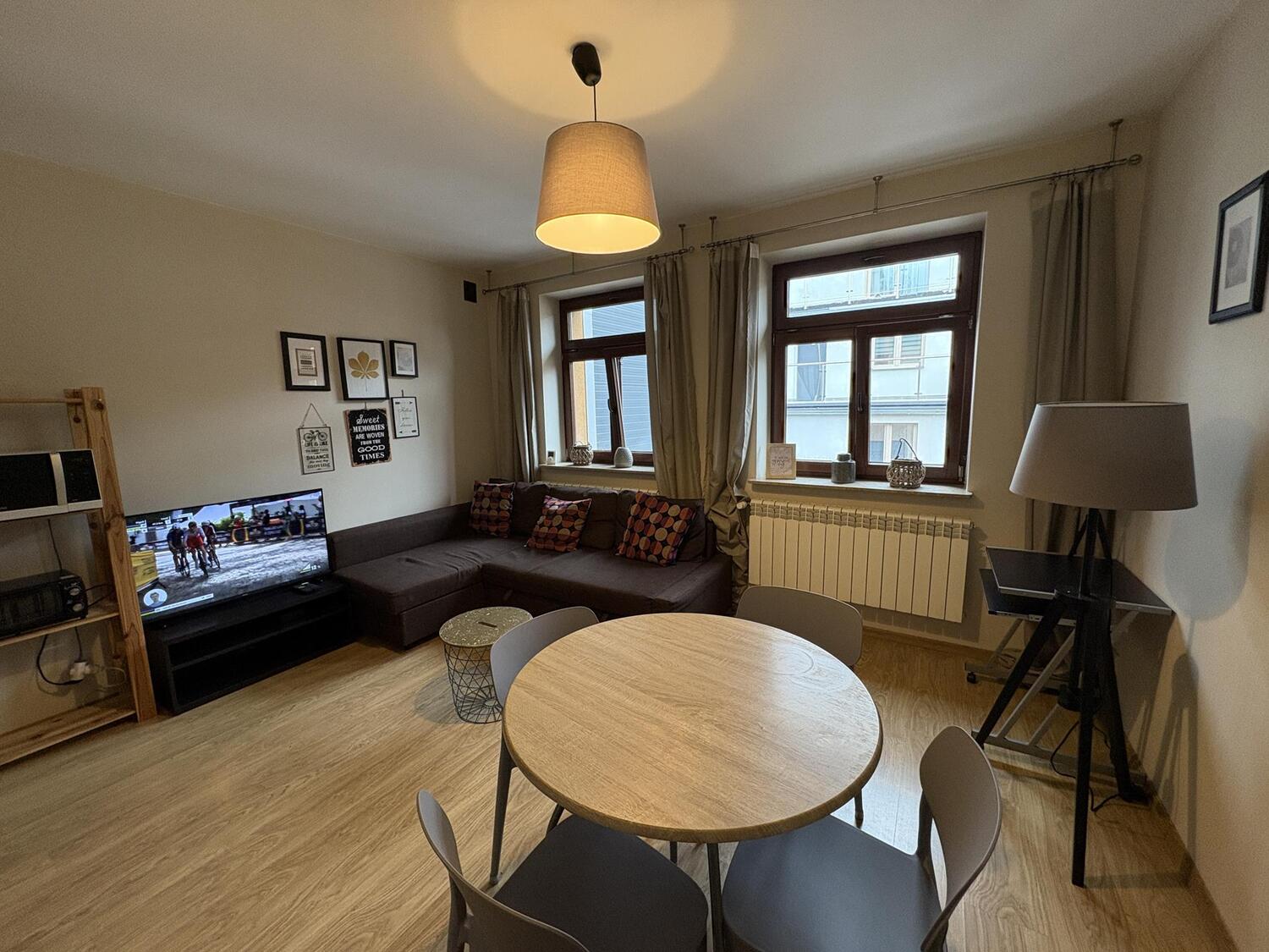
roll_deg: +1.3
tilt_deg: -8.4
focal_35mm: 14
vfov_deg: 85.7
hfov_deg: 102.1
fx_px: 513
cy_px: 476
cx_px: 634
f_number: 2.2
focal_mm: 2.22
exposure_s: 1/75
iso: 250
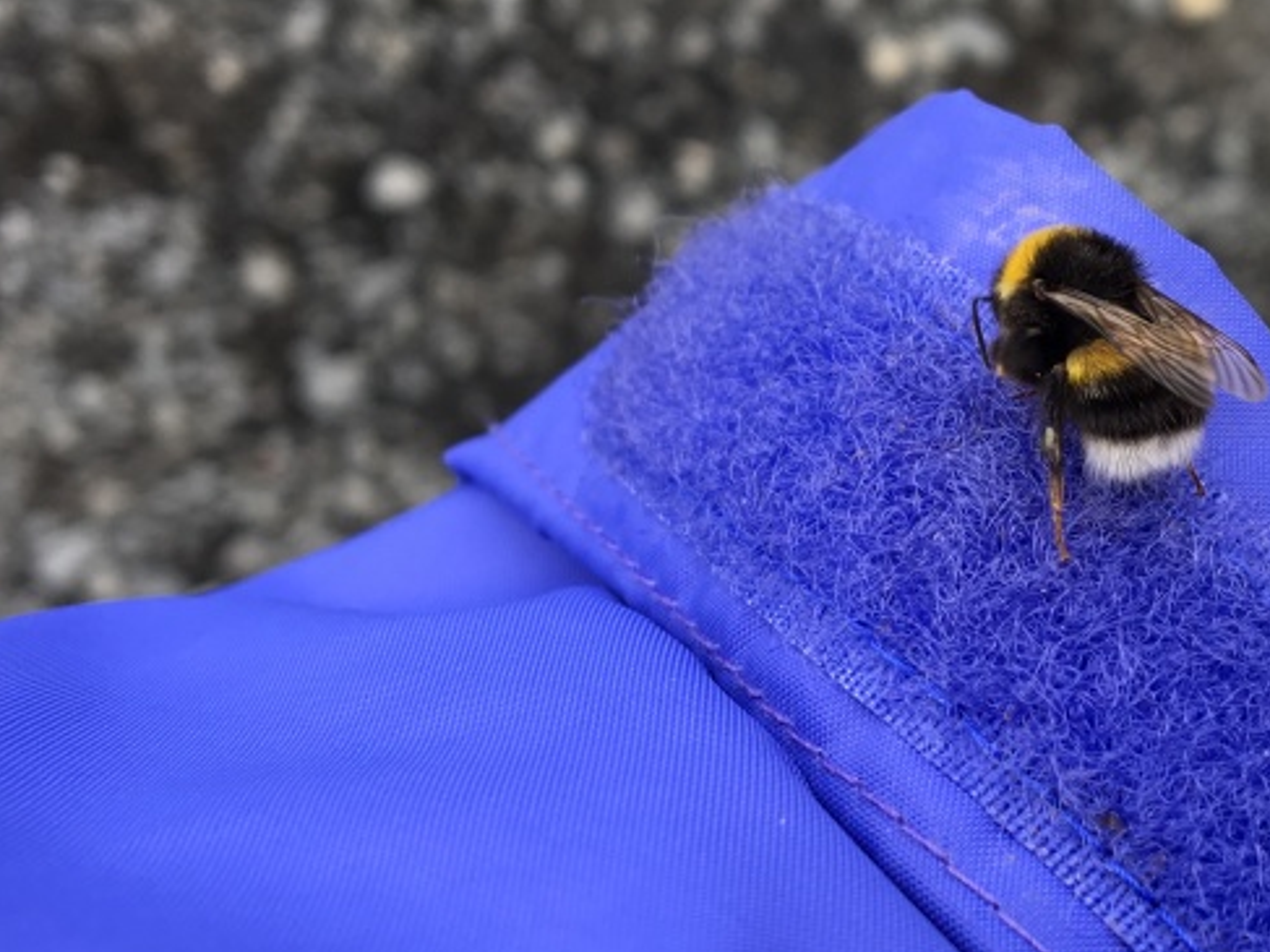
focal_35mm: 61
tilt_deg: -77.4
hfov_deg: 31.0
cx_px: 999
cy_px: 407
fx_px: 2237
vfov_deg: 24.0
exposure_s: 1/120
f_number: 2.2
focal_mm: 4.15
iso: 25
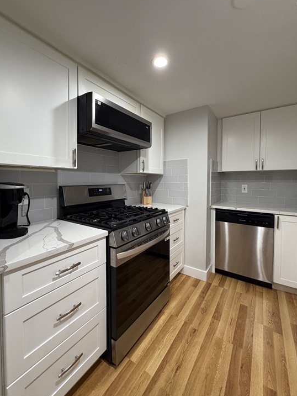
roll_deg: -0.1
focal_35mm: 15
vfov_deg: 98.1
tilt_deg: -0.9
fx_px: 172
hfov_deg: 81.8
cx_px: 149
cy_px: 187
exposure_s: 1/60
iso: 320
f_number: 2.2
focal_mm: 2.22
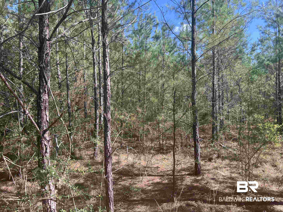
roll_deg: +3.9
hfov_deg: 67.3
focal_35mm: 26
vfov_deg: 53.1
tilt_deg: +3.8
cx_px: 142
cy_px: 106
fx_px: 213
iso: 50
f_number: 1.5
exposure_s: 1/924
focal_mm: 5.7
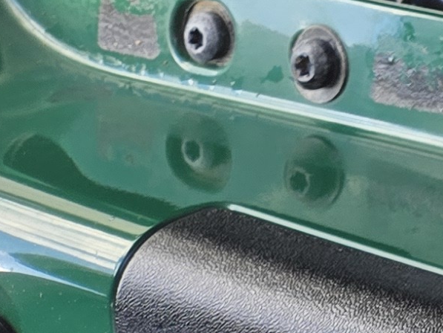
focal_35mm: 154
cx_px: 1297
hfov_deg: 9.9
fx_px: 1971
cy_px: -552
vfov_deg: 8.5
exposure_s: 1/180
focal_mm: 5.4
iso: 32
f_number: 1.8
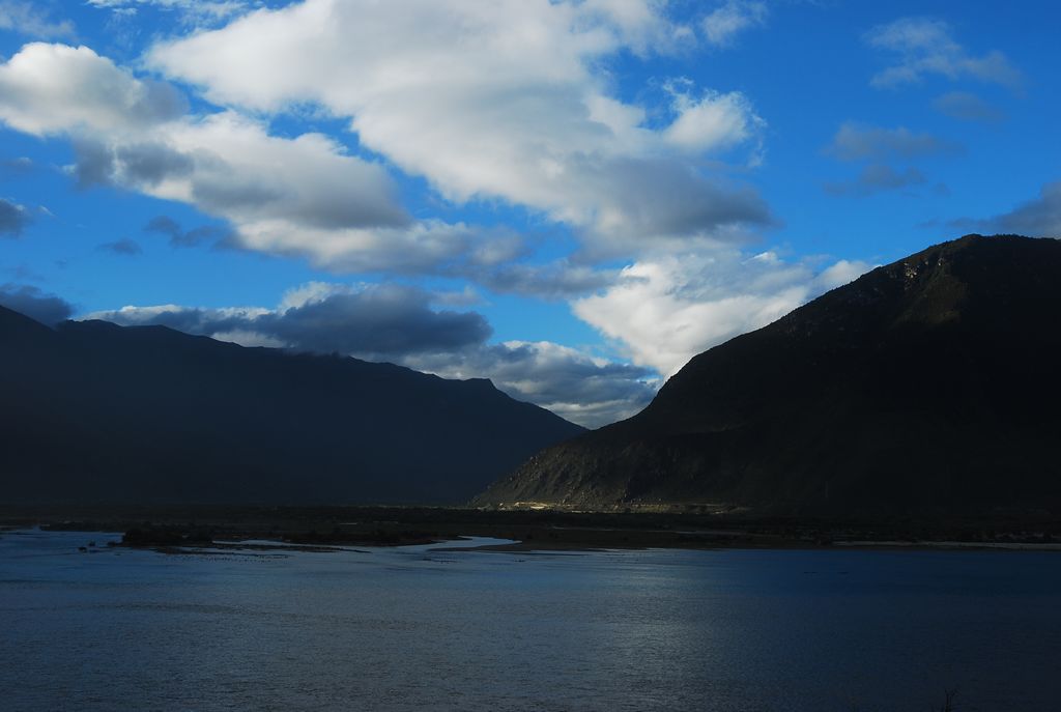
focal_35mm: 52
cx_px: 530
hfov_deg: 37.8
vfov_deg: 25.9
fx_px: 1550
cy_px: 356
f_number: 10
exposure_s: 1/160
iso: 100
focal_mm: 35
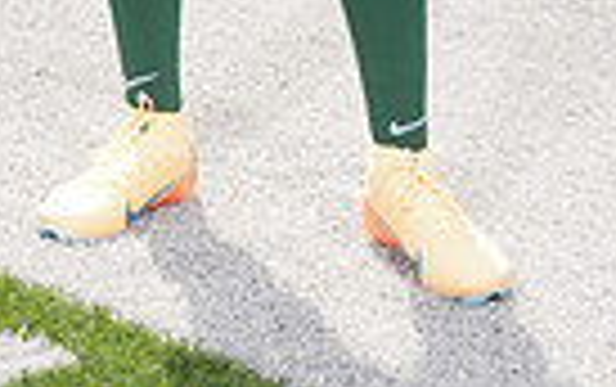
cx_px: 283
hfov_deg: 12.5
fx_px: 2807
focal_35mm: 167
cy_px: -621
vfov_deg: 7.3
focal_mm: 50
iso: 200
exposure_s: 1/200
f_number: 9
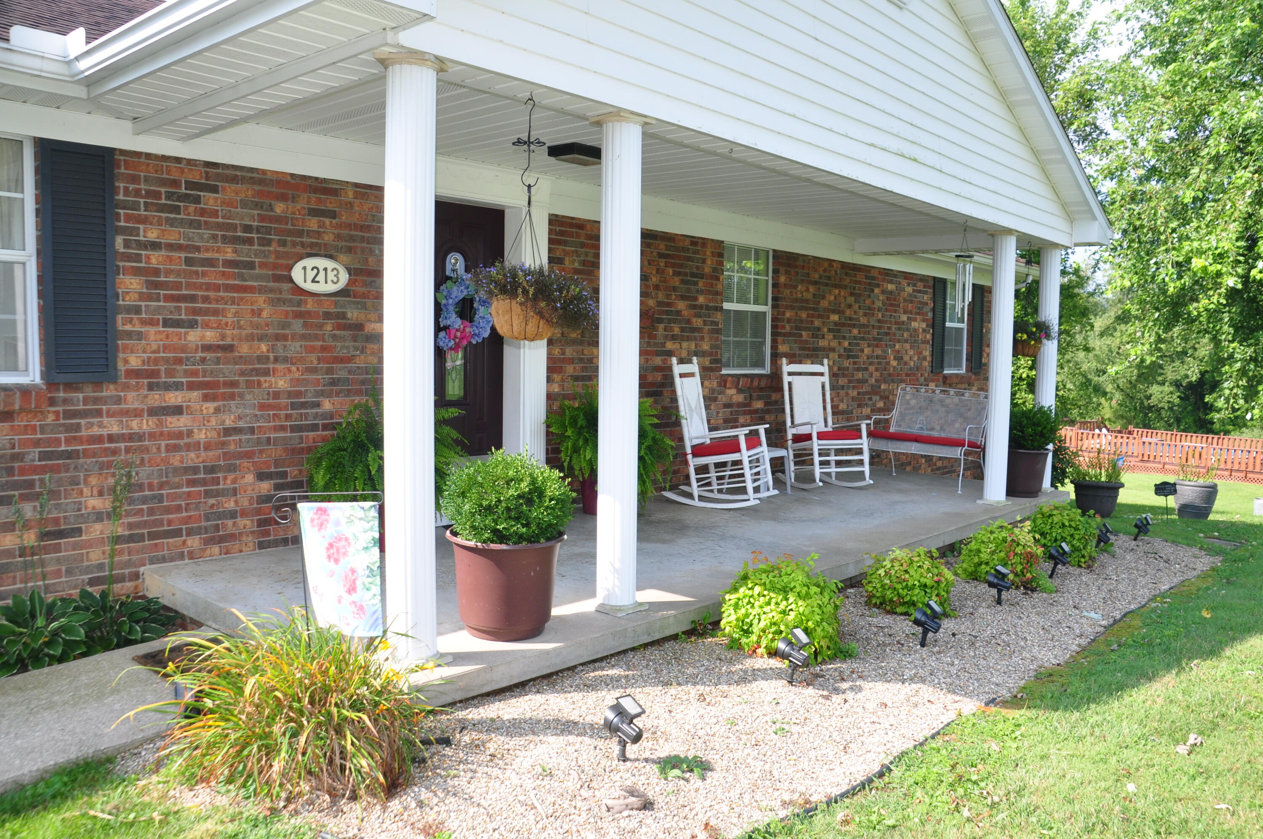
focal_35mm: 27
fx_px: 946
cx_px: 632
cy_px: 420
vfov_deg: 47.8
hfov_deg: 67.4
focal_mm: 18
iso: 250
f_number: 7.1
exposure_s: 1/200
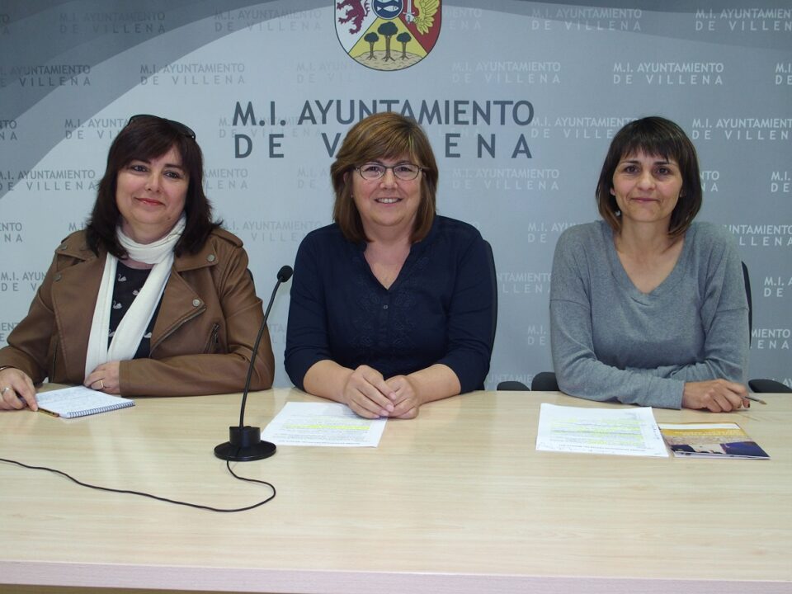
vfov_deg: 37.7
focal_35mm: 38
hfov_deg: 49.0
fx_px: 869
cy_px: 297
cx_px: 396
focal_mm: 8.1
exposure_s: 1/40
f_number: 2.8
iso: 250
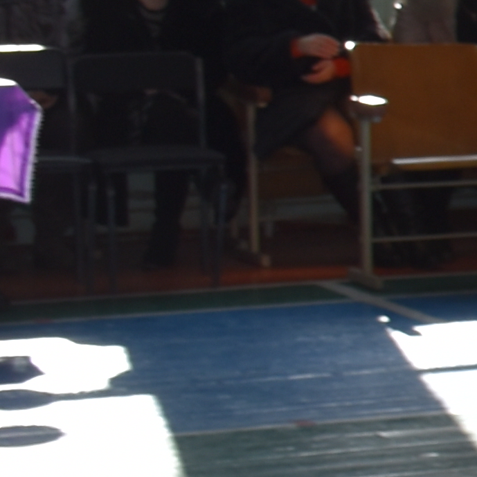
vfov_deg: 7.9
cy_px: 51
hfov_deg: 6.3
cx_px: 1958
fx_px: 3461
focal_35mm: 222
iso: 110
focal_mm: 20
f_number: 5.6
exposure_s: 1/125
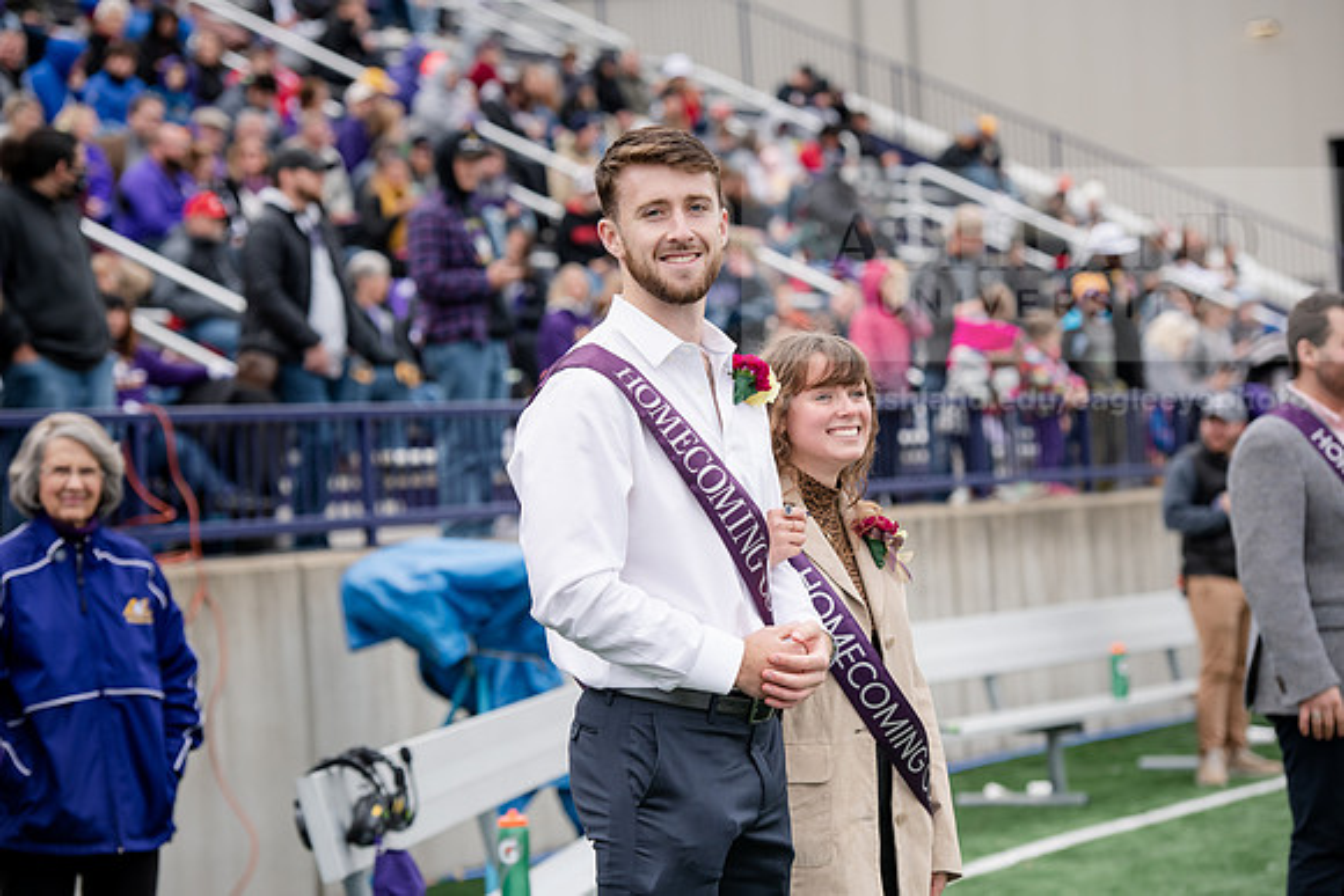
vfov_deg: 12.2
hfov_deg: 18.3
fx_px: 4182
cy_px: 448
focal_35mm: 112
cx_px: 672
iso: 400
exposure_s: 1/1250
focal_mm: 112
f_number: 4
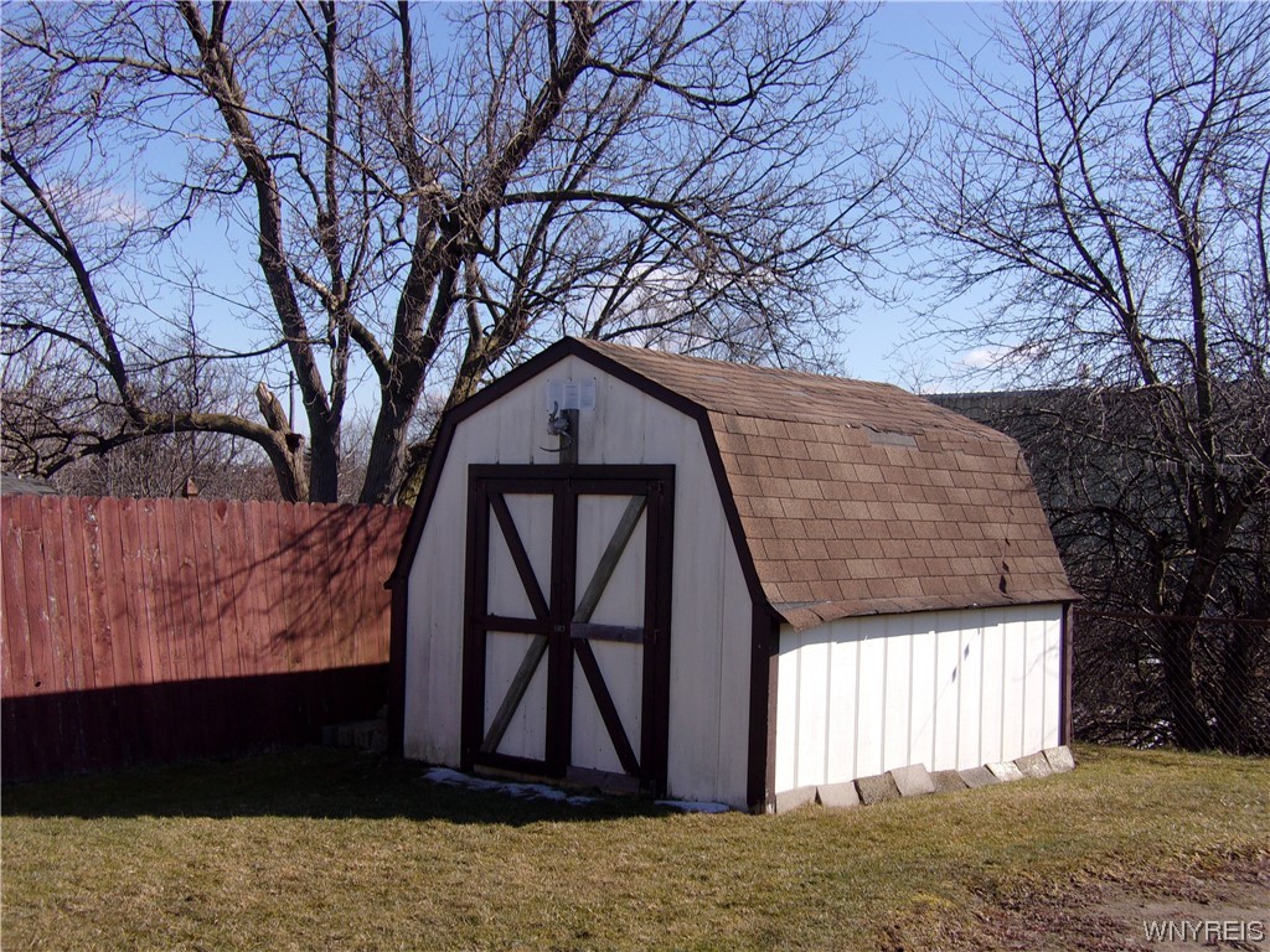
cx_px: 635
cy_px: 476
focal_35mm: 42
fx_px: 1541
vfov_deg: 34.3
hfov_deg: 44.8
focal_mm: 7.6
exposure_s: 1/70
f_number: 13.1
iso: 80
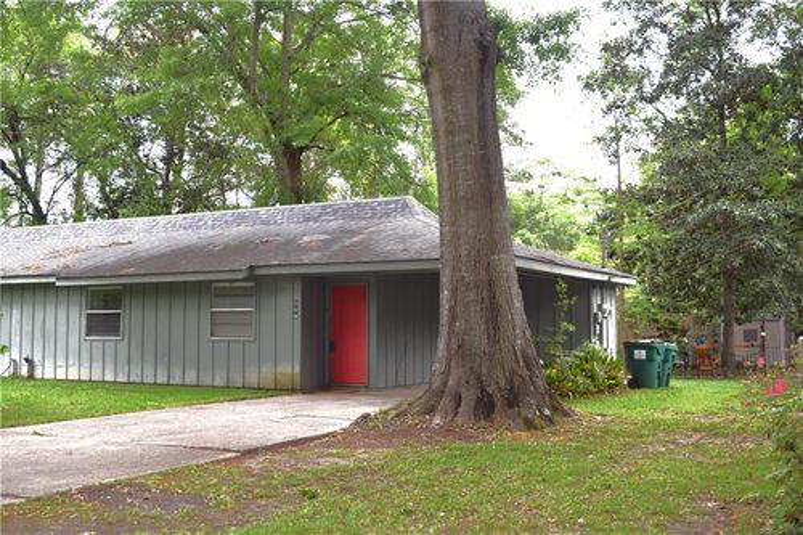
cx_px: 402
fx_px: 936
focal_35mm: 42
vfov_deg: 31.9
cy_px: 268
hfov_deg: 46.4
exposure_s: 1/125
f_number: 5.6
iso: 200
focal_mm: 28
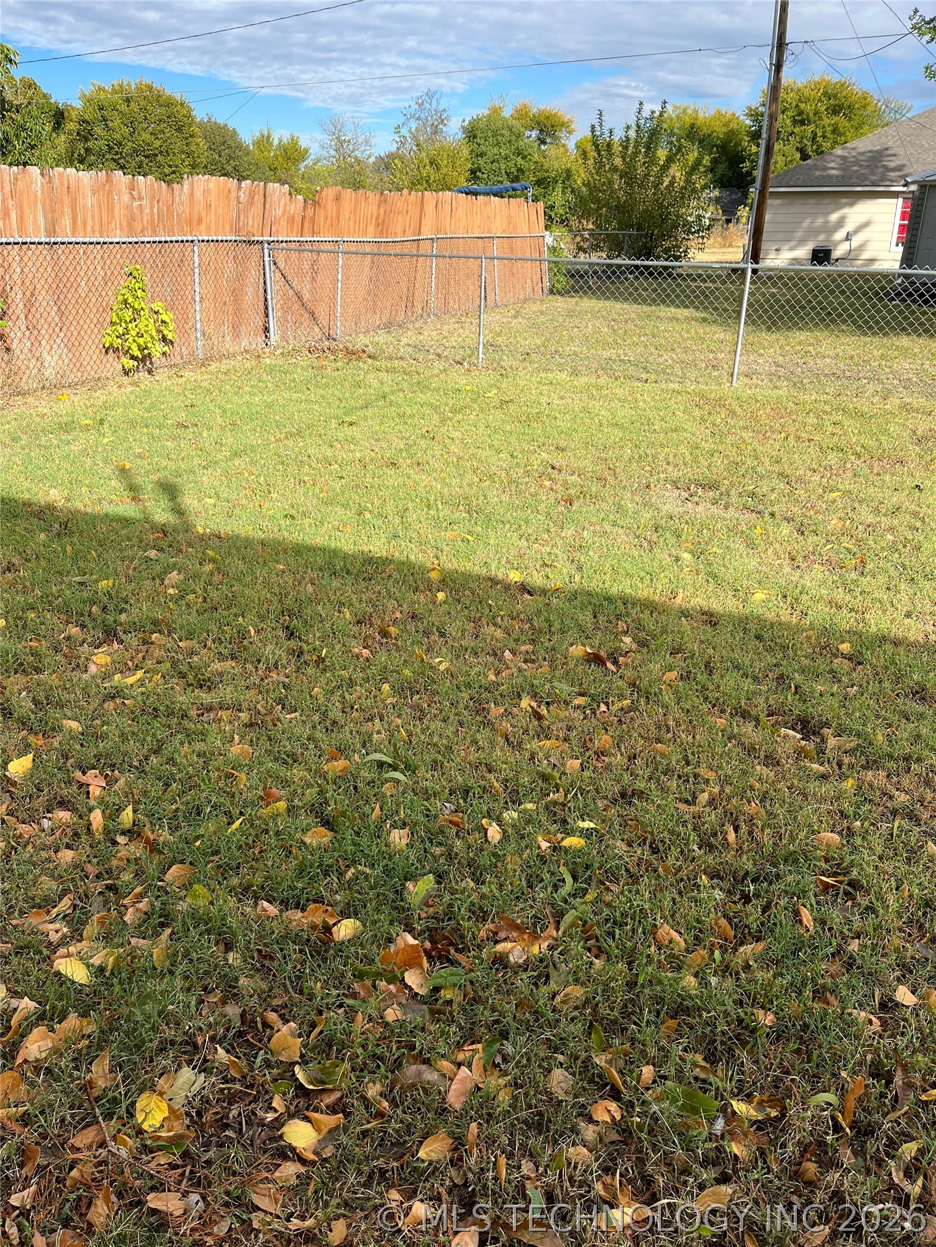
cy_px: 624
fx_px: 937
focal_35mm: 26
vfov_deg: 67.3
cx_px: 468
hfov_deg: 53.1
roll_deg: +1.5
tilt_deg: -25.2
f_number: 1.6
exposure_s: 1/2309
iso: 50
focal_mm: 5.1
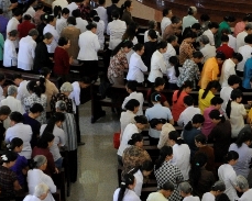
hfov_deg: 12.5
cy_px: 2
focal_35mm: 151
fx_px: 1126
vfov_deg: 10.1
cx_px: 300
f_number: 5.6
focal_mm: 24
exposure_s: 1/40
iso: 800
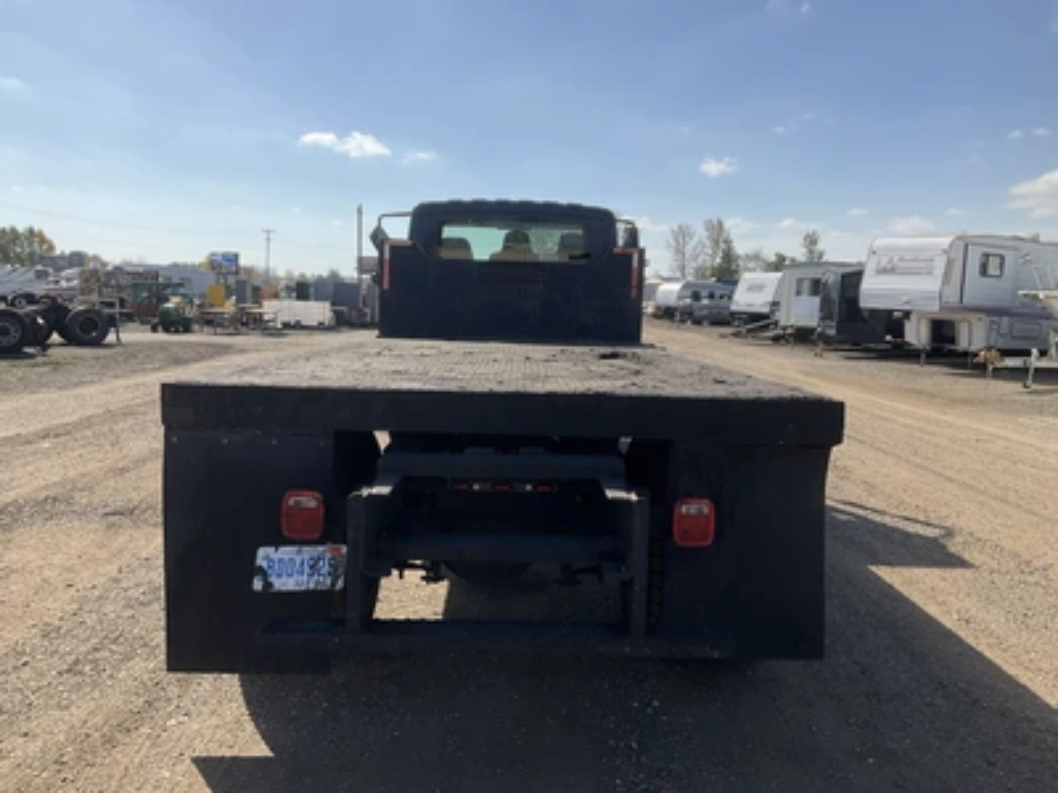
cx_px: 529
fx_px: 886
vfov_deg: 48.2
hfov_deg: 61.7
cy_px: 396
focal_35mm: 29
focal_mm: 3
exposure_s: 1/1912
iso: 25
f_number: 1.8
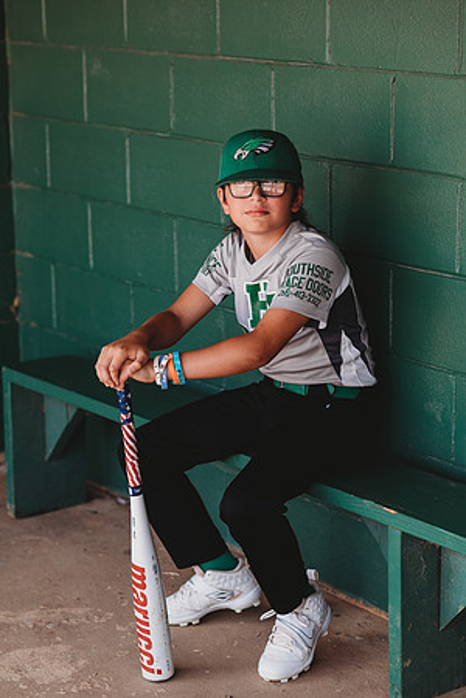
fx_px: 1650
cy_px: 349
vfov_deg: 23.9
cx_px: 233
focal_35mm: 85
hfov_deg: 16.1
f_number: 2.8
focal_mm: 85
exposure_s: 1/250
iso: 125
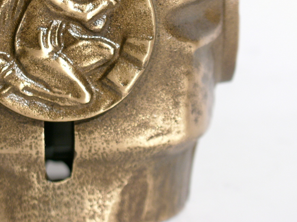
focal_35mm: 157
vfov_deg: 9.4
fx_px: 1347
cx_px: 79
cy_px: 32
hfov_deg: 12.6
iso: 100
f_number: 3.2
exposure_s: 1/100
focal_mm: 22.5
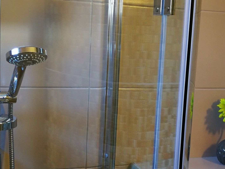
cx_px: 142
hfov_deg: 29.7
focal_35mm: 65
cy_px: 114
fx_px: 422
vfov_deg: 22.5
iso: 250
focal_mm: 3.95
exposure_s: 1/30
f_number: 2.2
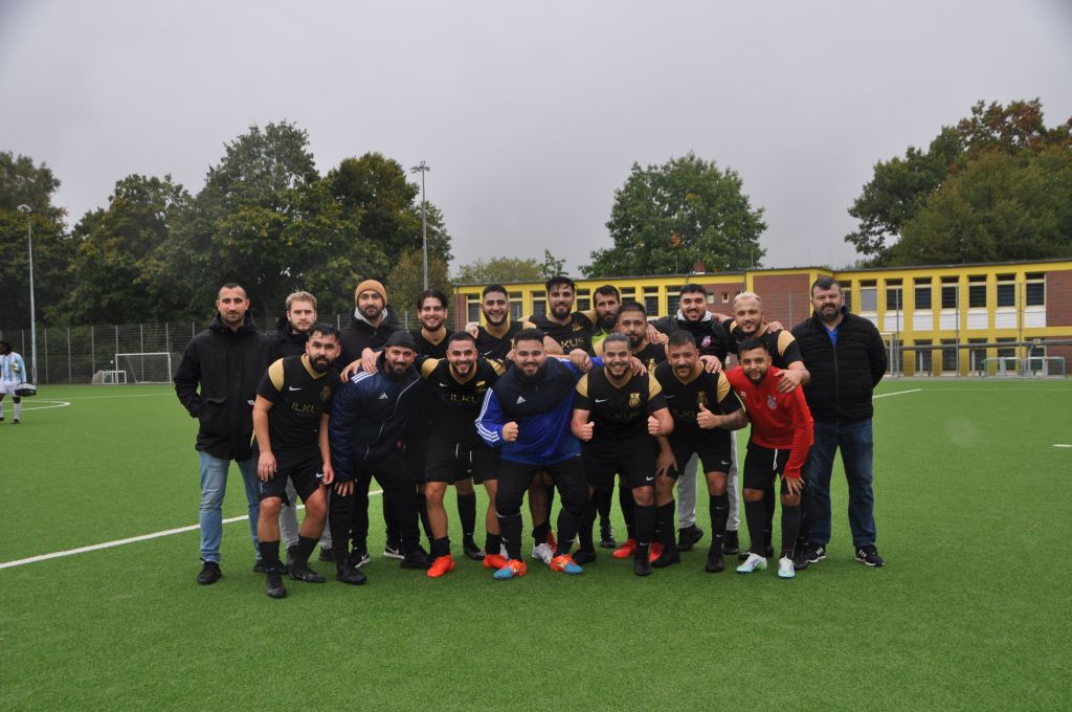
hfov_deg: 51.3
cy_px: 356
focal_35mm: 38
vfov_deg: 35.4
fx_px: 1115
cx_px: 536
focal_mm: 25
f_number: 6.3
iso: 200
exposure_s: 1/200
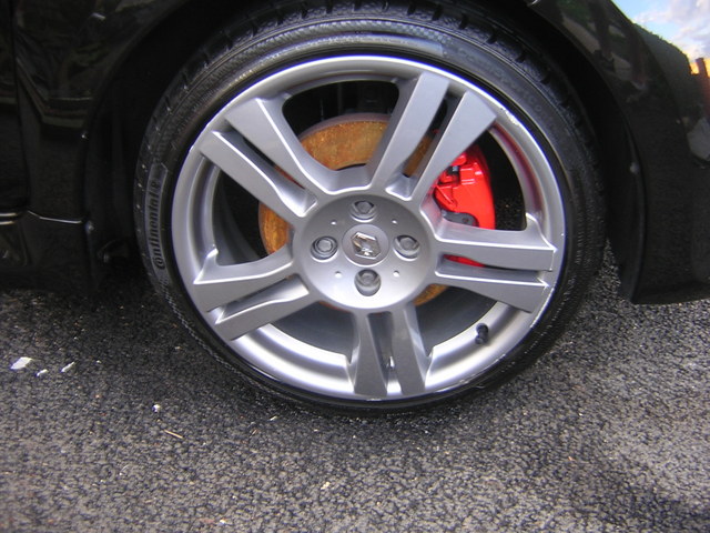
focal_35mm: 36
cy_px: 266
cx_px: 355
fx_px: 738
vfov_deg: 39.7
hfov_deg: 51.4
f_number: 2.6
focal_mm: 4.7
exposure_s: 1/11.9
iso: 100
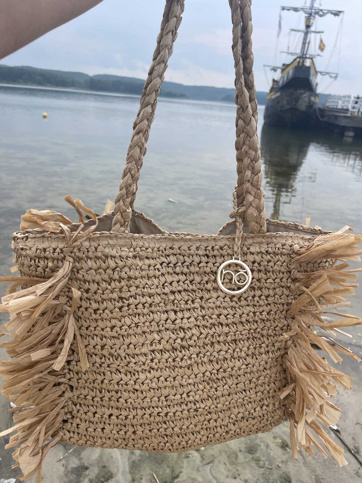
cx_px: 181
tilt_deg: -22.0
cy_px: 242
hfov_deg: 53.1
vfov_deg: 67.3
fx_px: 363
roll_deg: -4.2
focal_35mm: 26
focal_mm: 5.1
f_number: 1.6
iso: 32
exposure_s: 1/861
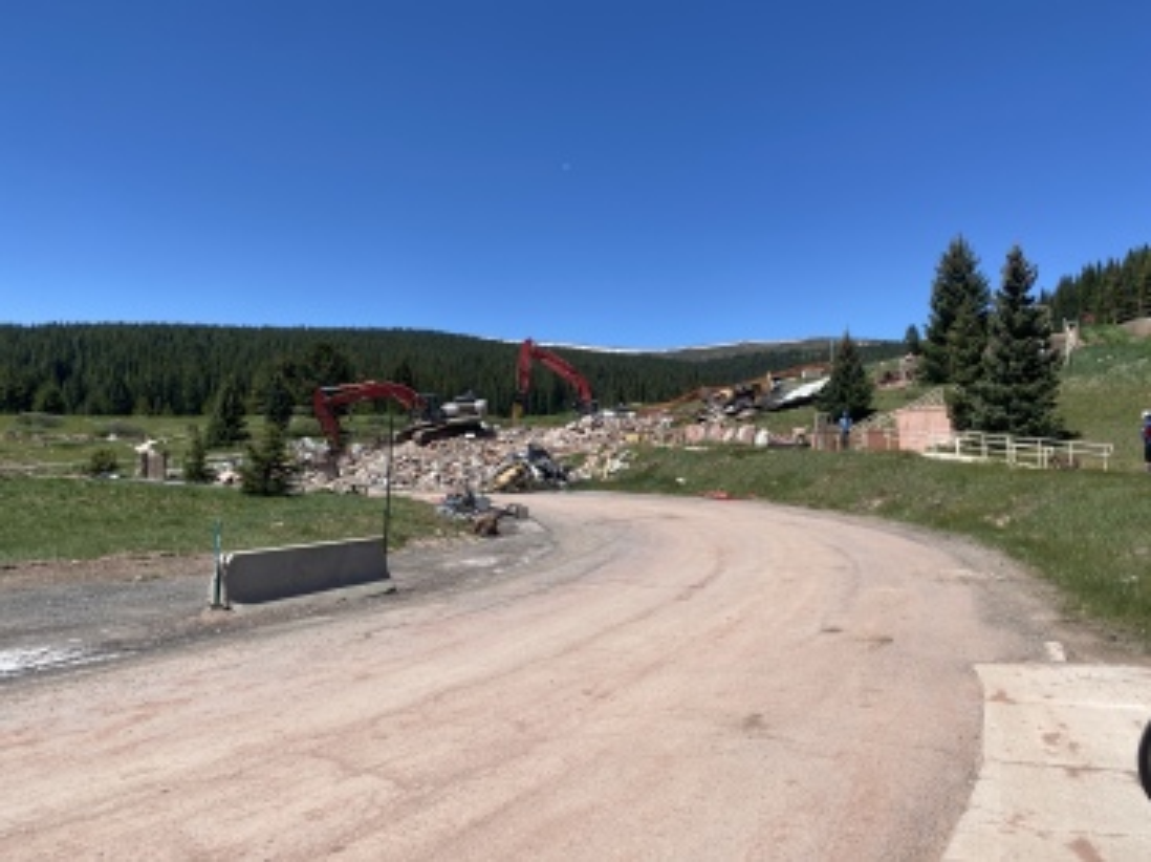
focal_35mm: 26
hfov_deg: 67.3
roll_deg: +0.2
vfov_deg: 53.0
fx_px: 864
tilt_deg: +1.7
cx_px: 576
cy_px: 431
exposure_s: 1/2755
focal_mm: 4.25
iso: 32
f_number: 1.8
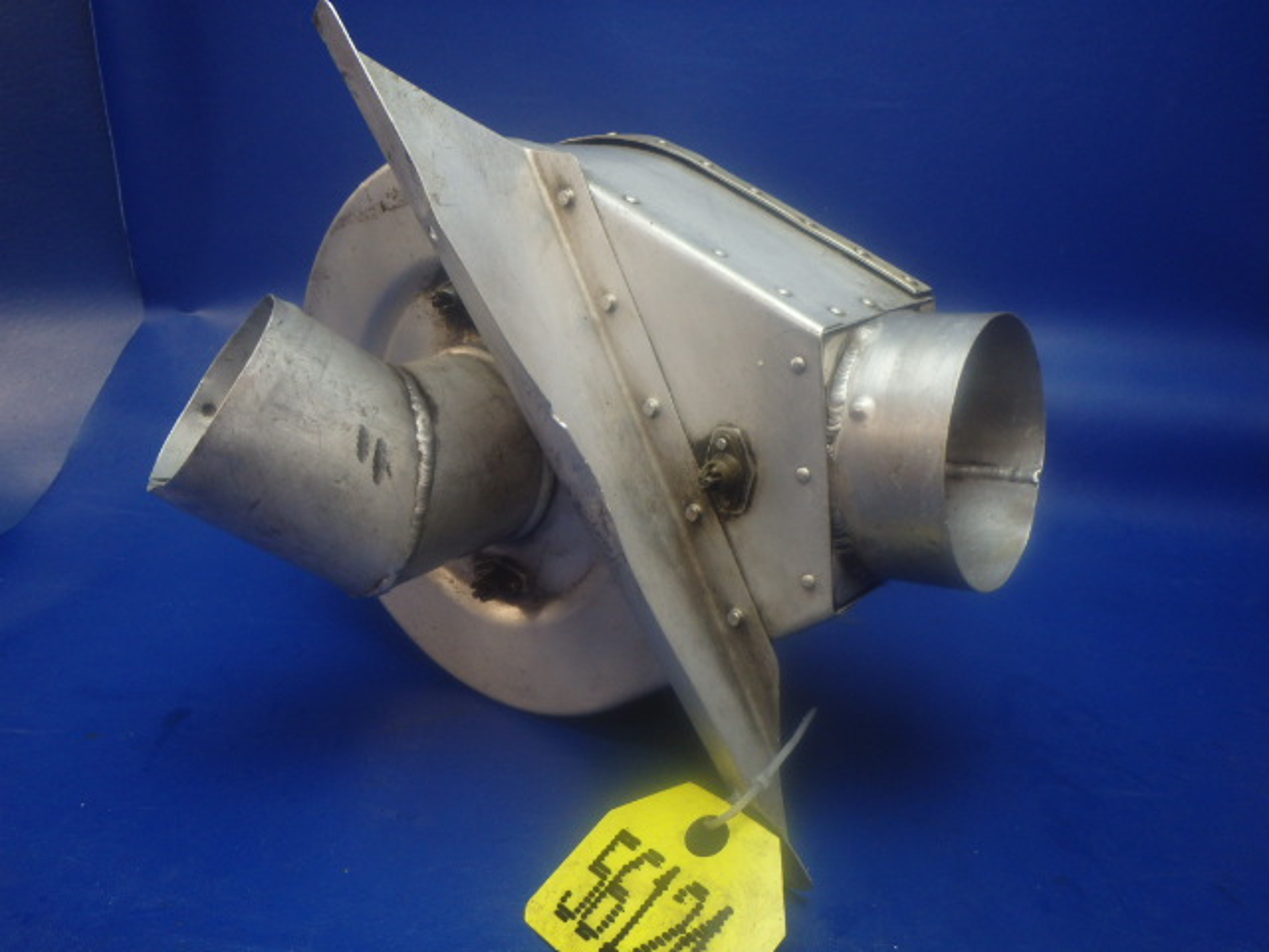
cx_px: 634
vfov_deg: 49.7
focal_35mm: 28
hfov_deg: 63.4
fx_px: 1026
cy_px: 476
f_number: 3.9
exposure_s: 1/30
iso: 200
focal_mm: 5
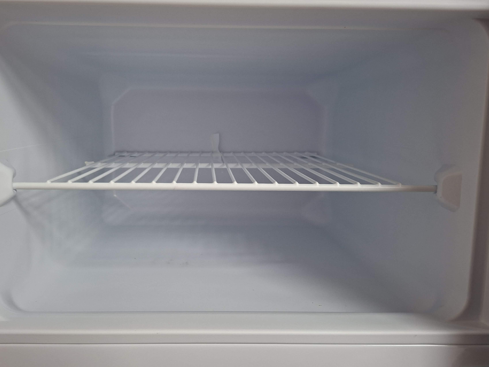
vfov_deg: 51.4
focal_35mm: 27
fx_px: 381
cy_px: 177
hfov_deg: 65.2
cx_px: 221
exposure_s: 1/30
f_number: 1.8
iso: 250
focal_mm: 5.54
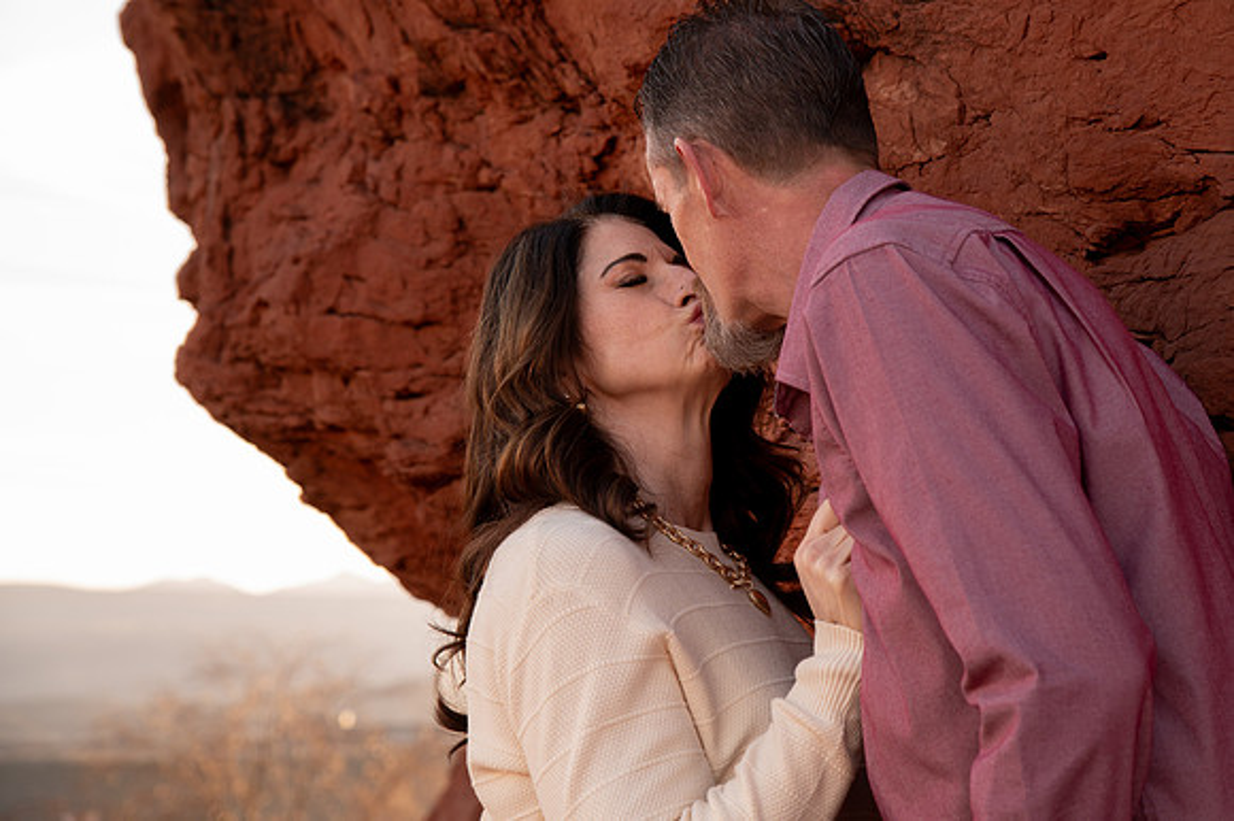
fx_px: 3631
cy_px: 315
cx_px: 760
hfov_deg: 19.3
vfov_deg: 12.9
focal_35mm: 106
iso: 400
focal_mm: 86
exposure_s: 1/200
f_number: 6.3
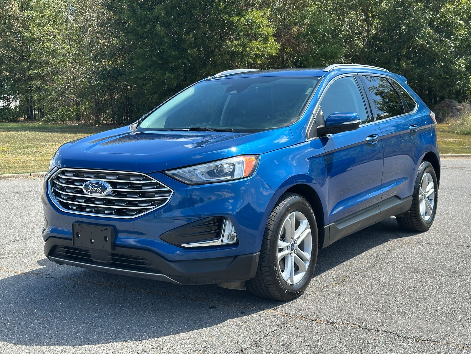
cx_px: 236
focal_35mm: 48
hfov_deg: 39.7
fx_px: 653
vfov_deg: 30.3
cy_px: 177
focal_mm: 6.86
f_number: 1.78
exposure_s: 1/1453
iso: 64
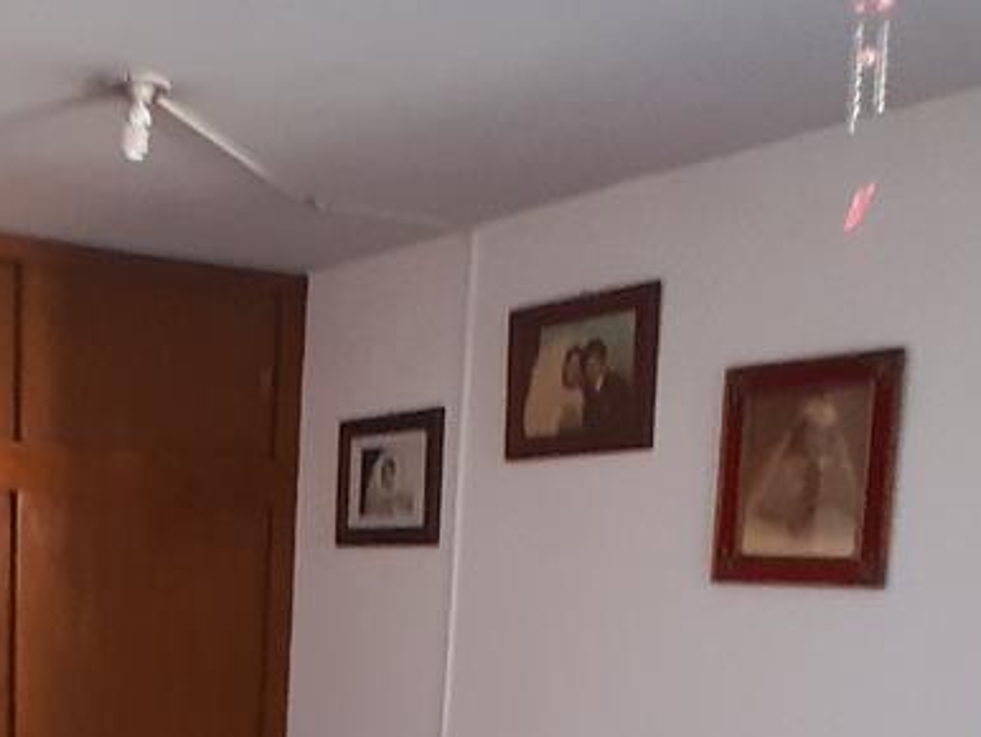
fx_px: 1276
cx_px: 151
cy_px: 752
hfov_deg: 39.8
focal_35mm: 45
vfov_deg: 29.8
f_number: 2.2
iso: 160
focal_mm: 1.46
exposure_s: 1/24
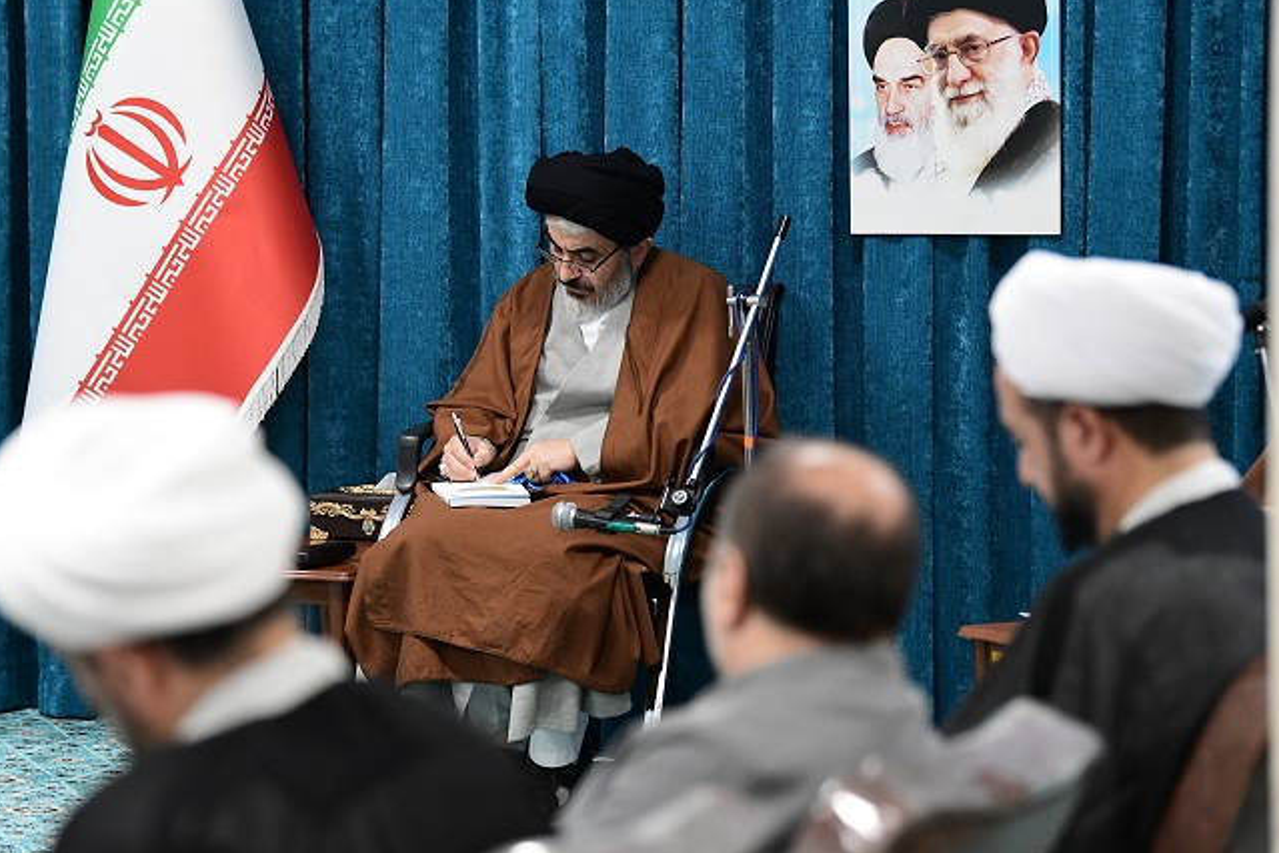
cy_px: 397
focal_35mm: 150
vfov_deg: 9.1
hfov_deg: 13.7
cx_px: 496
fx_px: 5329
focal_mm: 116
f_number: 2.8
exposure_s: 1/400
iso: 5000
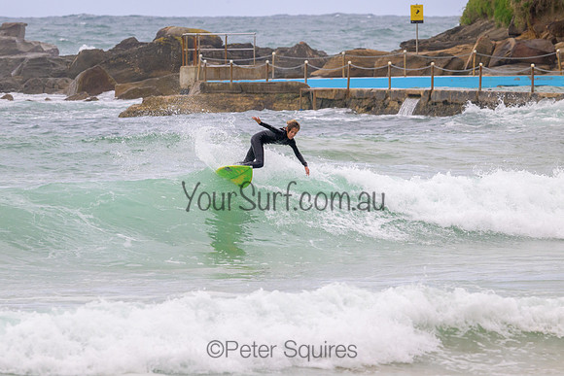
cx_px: 266
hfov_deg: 4.8
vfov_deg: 3.2
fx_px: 6684
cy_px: 177
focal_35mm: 427
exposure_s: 1/1250
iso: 1000
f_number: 11
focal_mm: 400
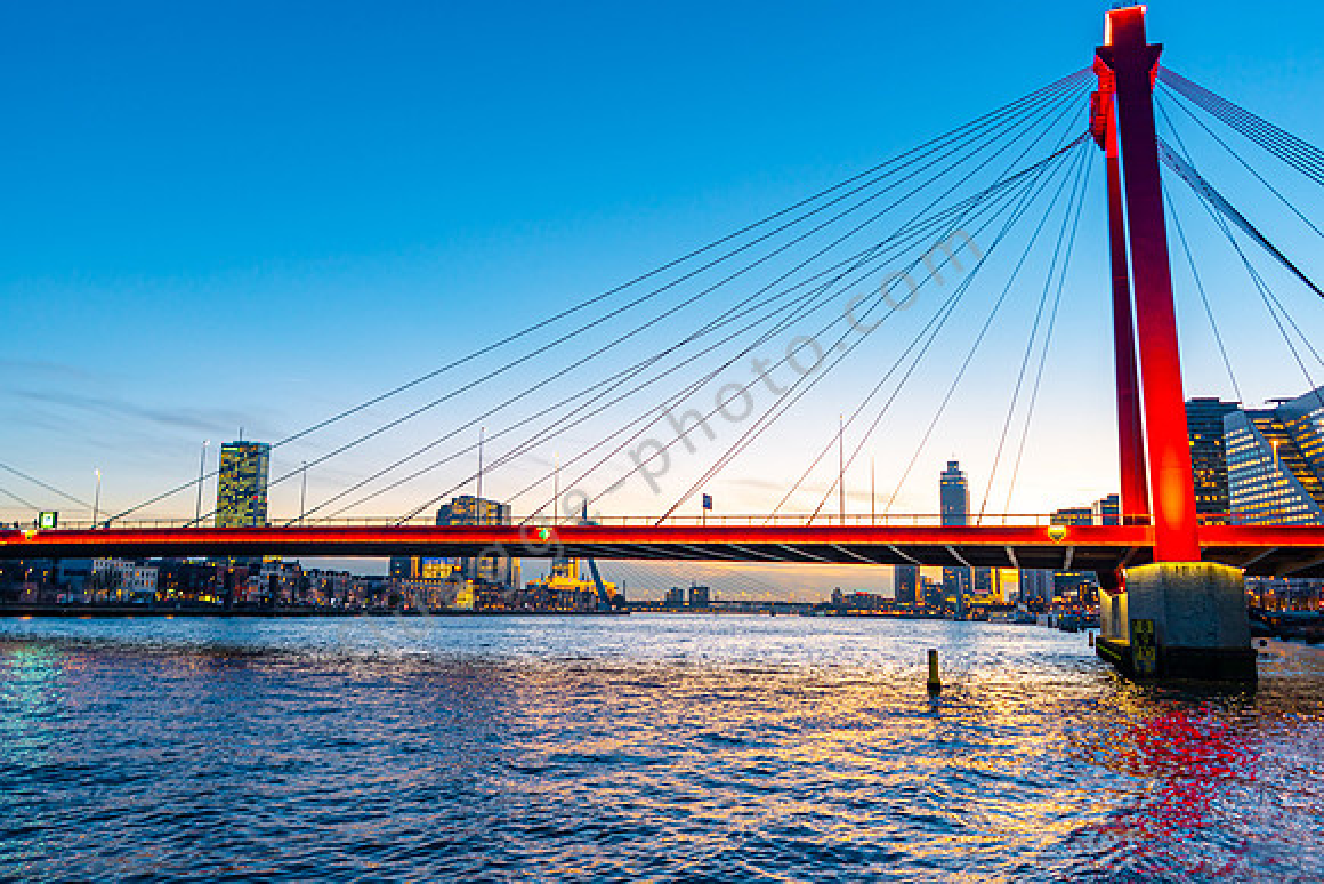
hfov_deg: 68.5
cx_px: 662
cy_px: 442
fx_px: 972
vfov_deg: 48.9
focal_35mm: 26
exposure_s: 1/10
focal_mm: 16
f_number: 2.8
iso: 100
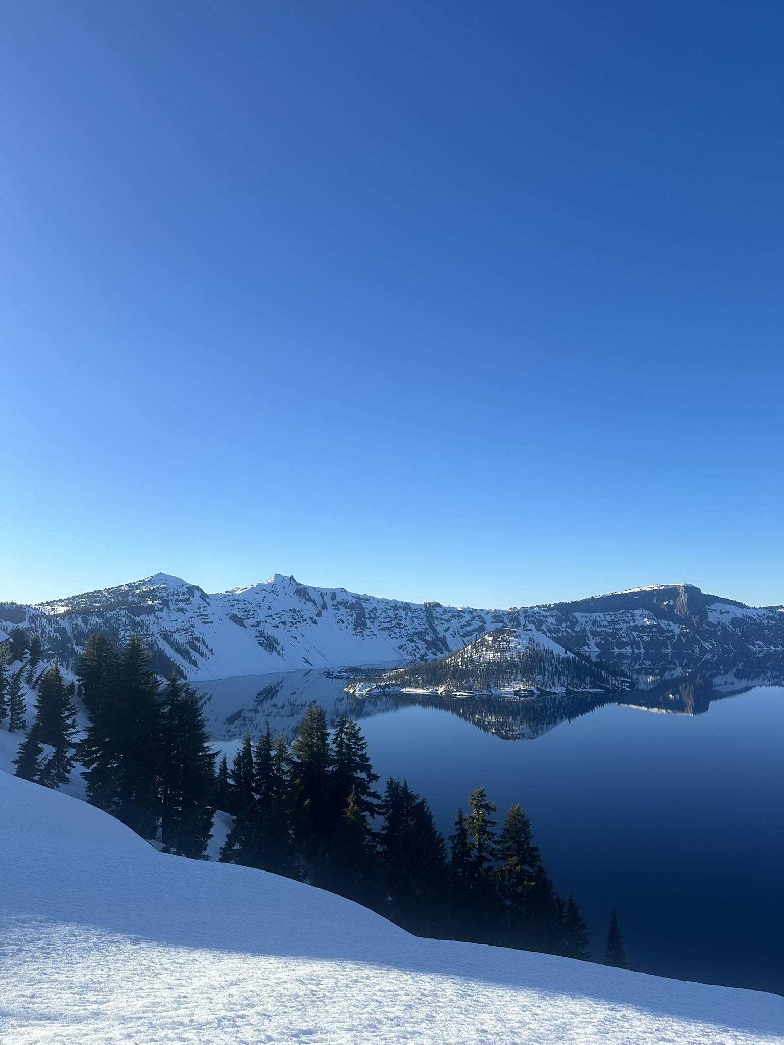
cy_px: 522
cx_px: 392
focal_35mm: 24
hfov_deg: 56.8
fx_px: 725
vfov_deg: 71.6
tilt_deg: +7.4
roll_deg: +0.0
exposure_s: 1/3861
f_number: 1.78
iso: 80
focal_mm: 6.86
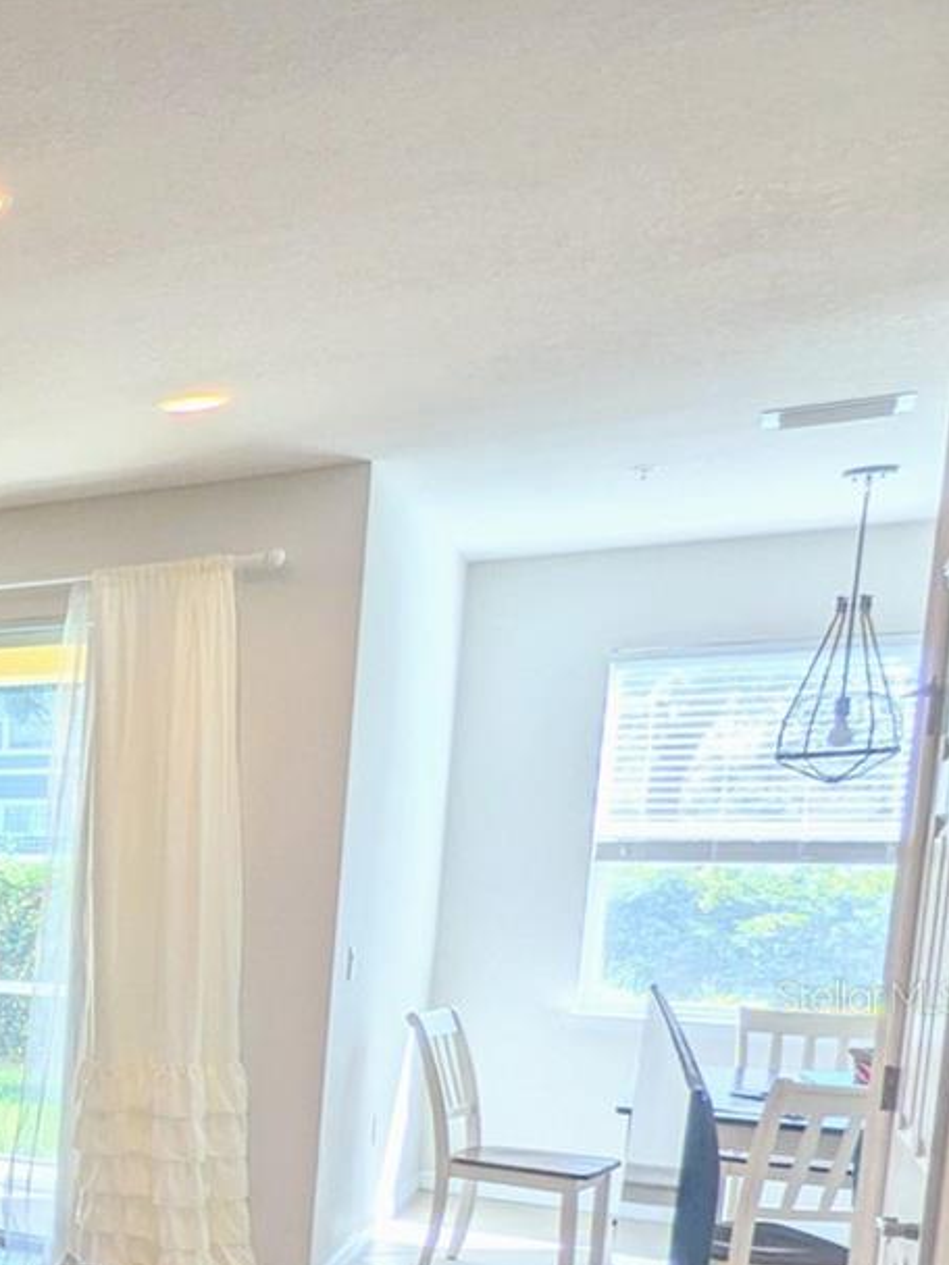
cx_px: -687
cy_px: 997
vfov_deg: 42.9
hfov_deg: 22.7
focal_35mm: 42
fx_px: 1535
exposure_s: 1/164
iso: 58
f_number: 2.2
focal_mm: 2.35
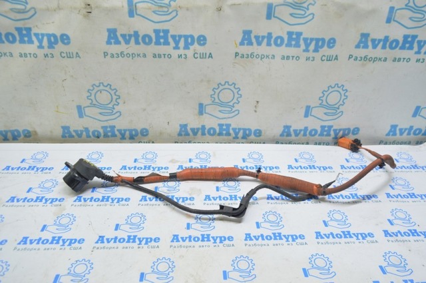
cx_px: 213
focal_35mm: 27
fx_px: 319
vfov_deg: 47.8
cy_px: 142
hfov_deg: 67.4
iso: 400
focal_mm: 18
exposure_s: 1/20
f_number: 5.6
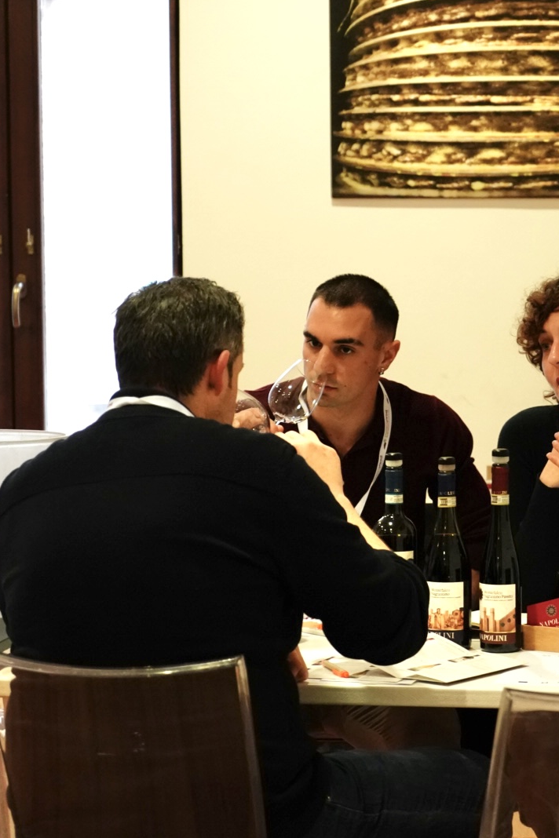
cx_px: 561
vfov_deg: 19.3
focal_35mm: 106
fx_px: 2469
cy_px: 416
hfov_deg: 12.8
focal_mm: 70
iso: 6400
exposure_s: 1/160
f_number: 4
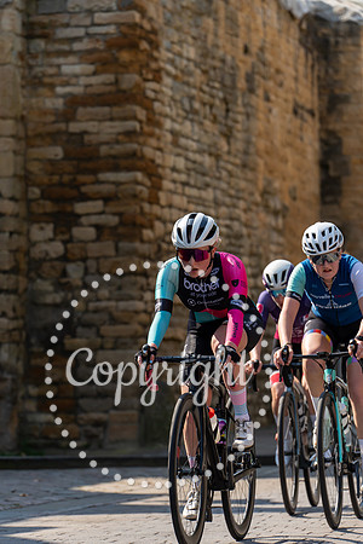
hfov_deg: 8.6
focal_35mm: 160
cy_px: 272
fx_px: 2420
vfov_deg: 12.8
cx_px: 182
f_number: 4.5
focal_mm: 160
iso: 200
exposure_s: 1/1000
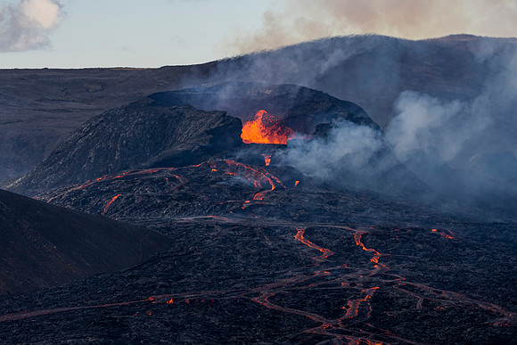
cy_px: 172
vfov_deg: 5.9
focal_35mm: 232
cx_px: 258
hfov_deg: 8.9
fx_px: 3332
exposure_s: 1/640
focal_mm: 232
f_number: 5.6
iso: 100
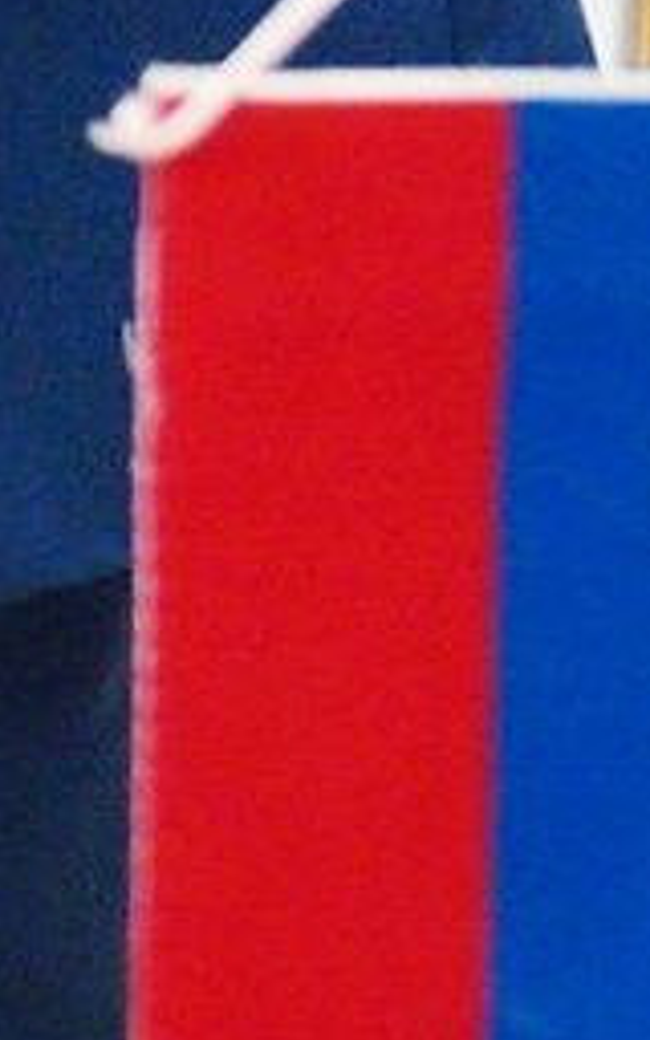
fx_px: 13860
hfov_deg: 2.6
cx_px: -2068
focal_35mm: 489
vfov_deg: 4.1
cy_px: -2328
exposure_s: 1/250
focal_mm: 41
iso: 2000
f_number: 4
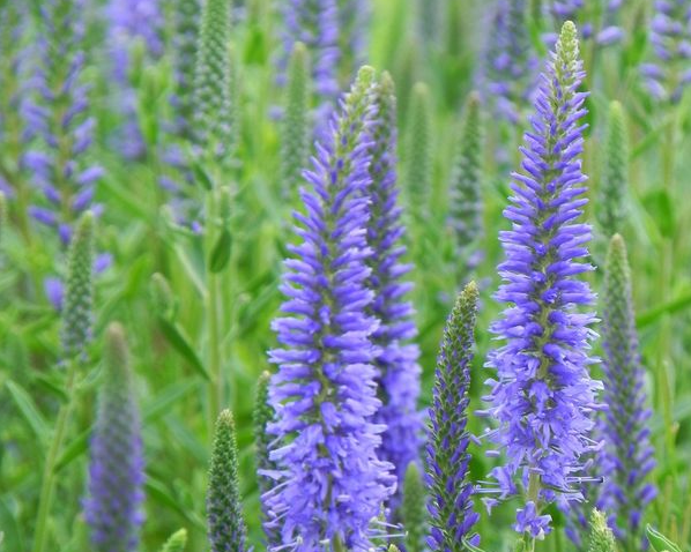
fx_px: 11347
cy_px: 254
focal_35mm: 555
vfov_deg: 2.8
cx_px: 346
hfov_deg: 3.5
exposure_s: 1/125
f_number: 5
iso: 160
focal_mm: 75.7
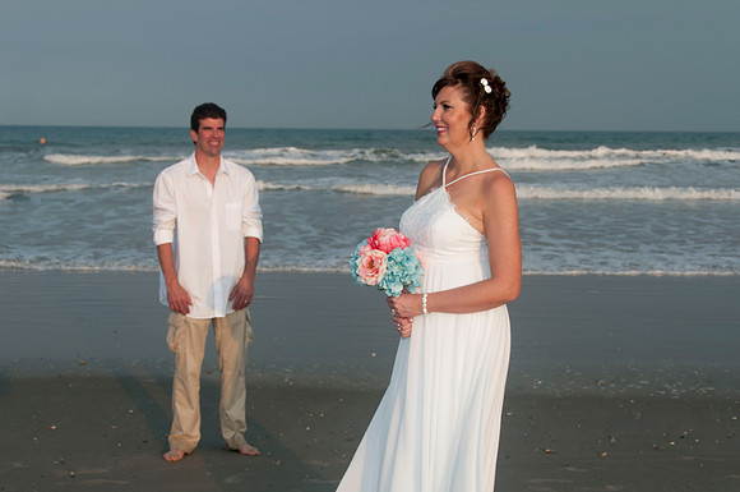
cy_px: 246
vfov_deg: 24.9
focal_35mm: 54
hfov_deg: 36.8
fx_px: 1112
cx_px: 370
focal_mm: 35
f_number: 7.1
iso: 100
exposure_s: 1/250
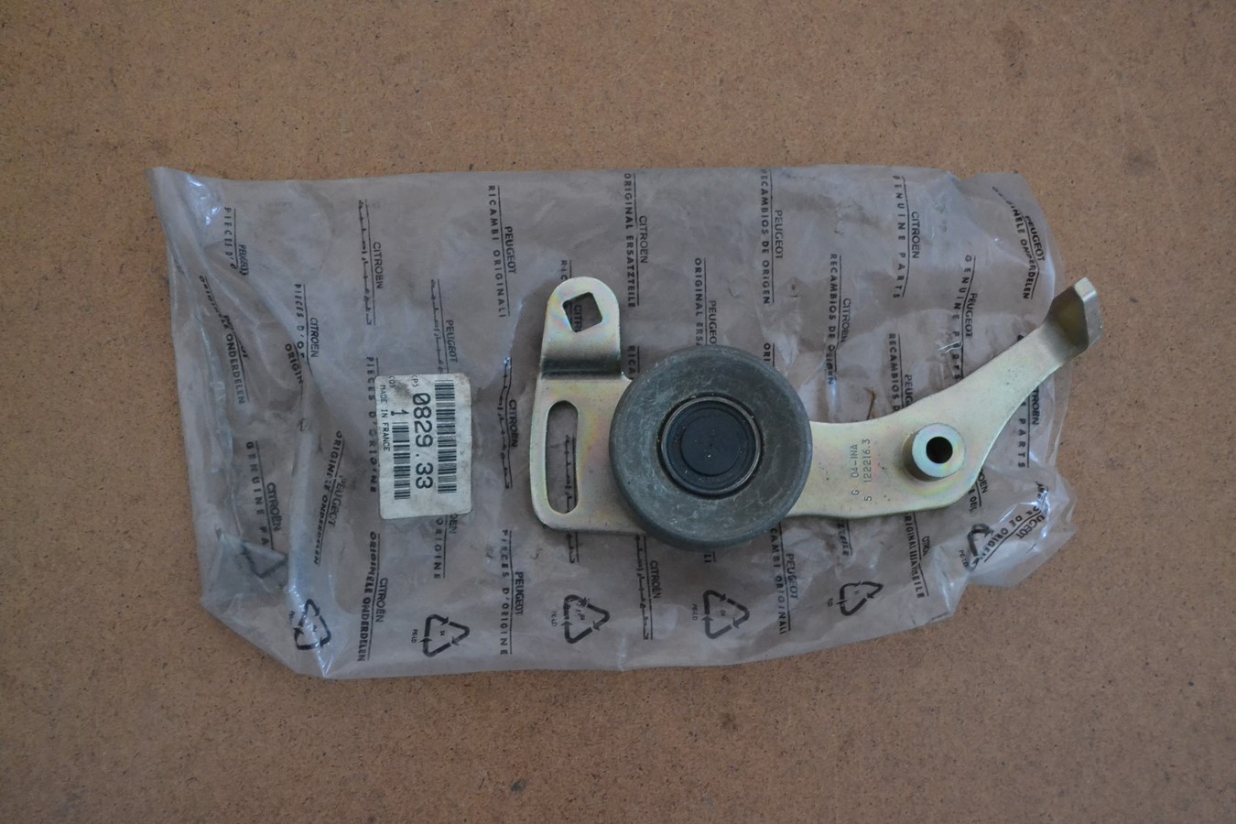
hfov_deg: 41.1
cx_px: 618
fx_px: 1648
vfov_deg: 28.1
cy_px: 412
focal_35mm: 48
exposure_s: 1/25
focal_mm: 32
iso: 3200
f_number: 4.8
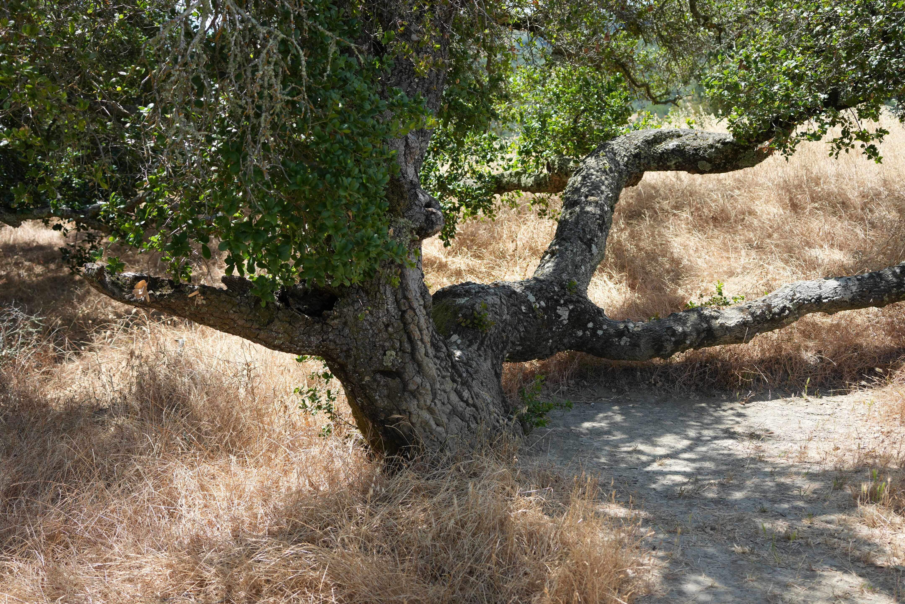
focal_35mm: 51
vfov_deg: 26.5
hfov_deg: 38.9
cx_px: 452
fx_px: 1282
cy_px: 302
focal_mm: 51
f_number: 4.5
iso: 500
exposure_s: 1/1000
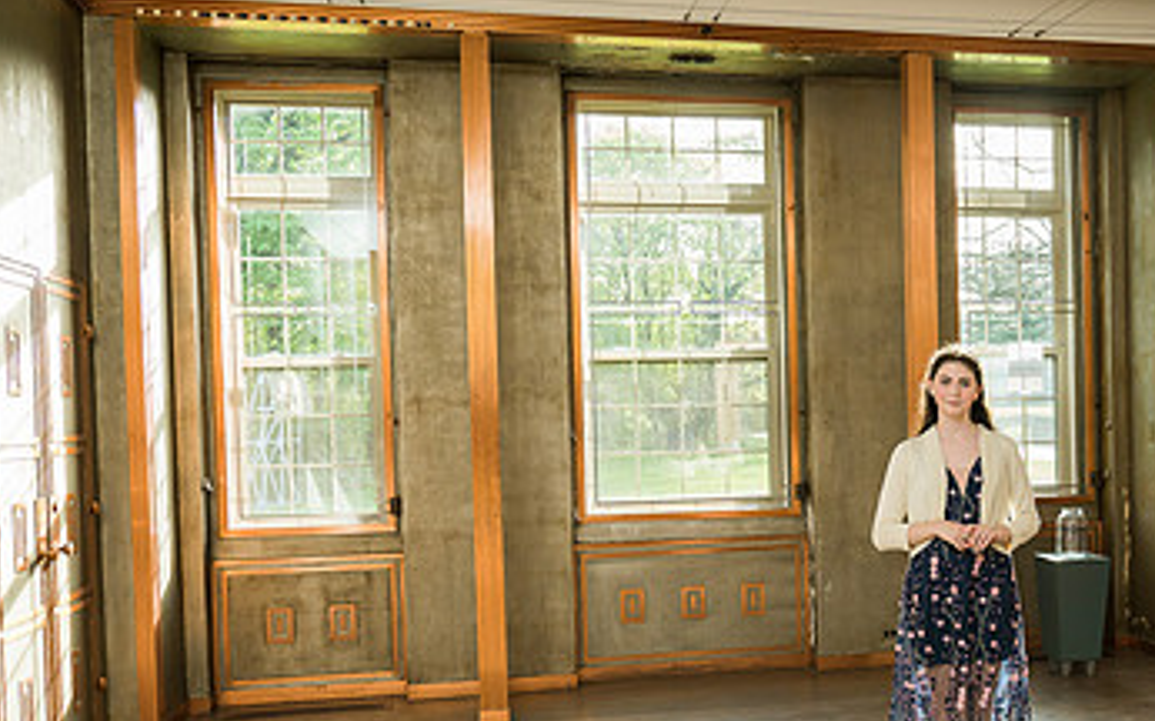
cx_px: 835
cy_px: 442
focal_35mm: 41
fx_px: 1290
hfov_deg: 46.8
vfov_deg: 31.1
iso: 1250
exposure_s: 1/200
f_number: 4
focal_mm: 24
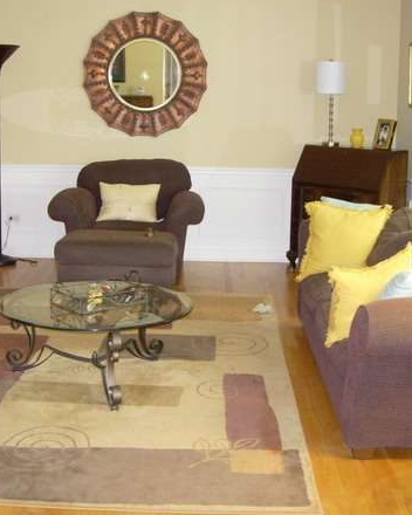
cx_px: 172
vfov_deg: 34.7
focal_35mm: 54
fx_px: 823
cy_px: 254
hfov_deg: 28.1
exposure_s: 1/20.1
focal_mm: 7.8
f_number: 2.8
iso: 200
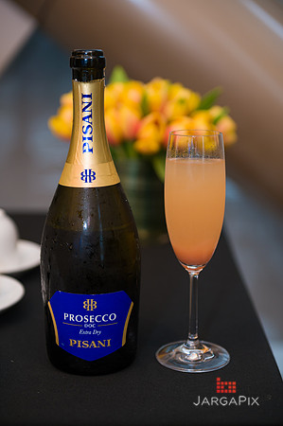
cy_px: 213
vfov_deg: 32.4
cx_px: 142
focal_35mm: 62
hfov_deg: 21.9
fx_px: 733
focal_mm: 62
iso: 400
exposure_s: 1/200
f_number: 3.2
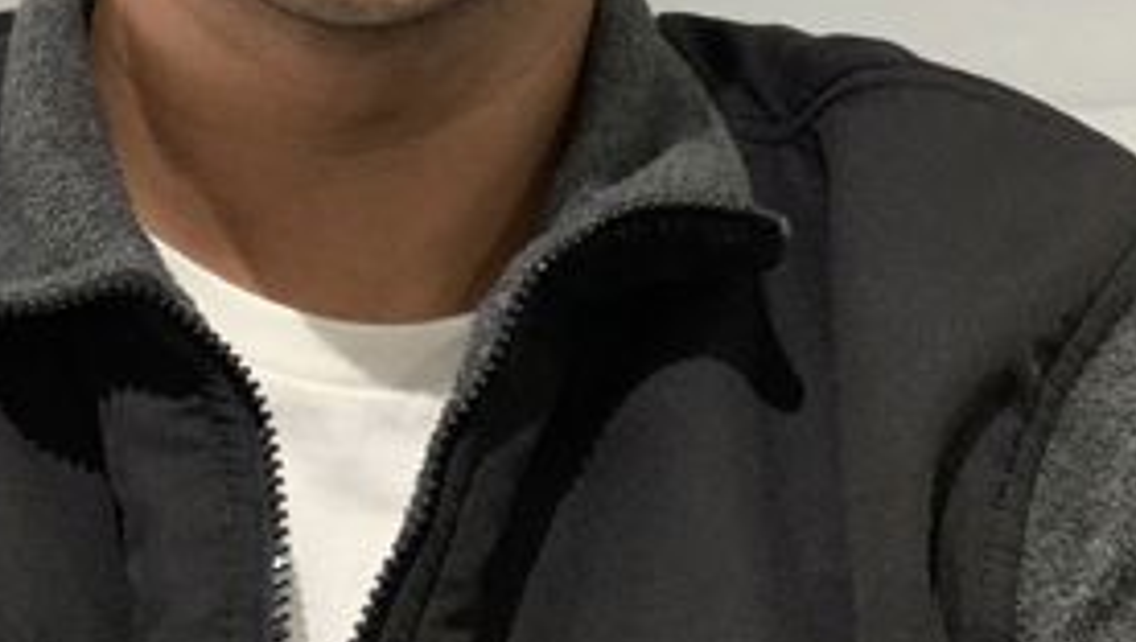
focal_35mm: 74
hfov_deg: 28.4
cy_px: -163
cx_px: 407
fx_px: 2232
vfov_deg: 15.7
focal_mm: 2.87
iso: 320
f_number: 2.2
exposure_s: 1/30
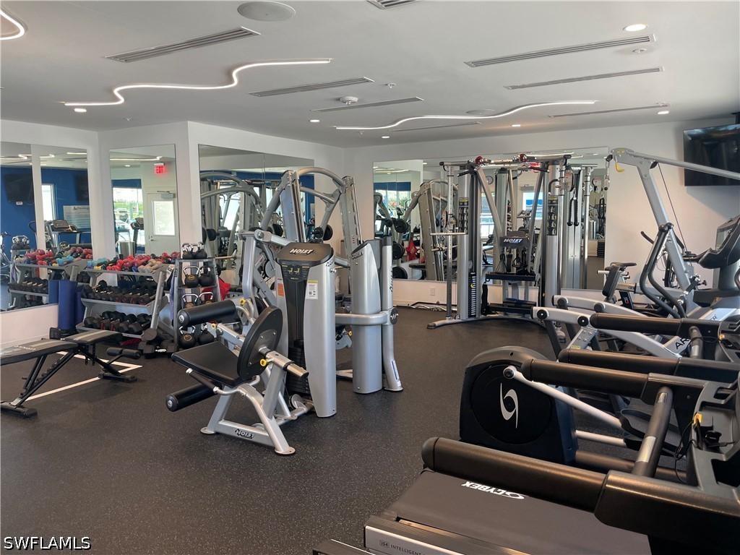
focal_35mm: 26
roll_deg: +0.7
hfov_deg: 67.3
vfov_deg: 53.1
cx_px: 370
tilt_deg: -6.4
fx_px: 556
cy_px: 278
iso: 100
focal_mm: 4.2
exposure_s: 1/120
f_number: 1.6
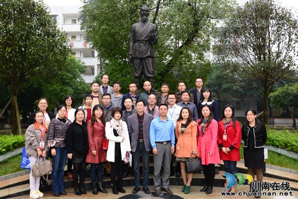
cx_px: 149
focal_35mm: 32
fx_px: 265
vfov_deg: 41.2
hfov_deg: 58.7
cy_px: 100
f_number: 7.1
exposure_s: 1/6
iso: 100
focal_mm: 32
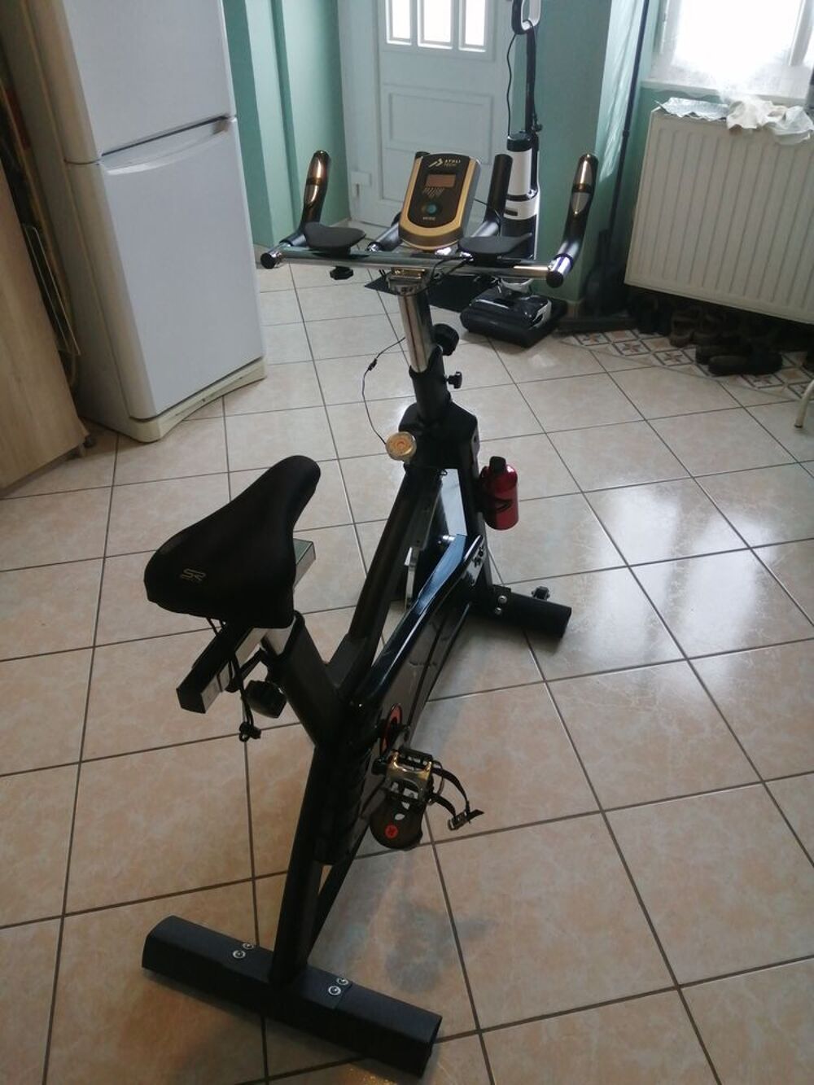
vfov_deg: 67.3
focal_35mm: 26
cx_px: 407
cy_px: 542
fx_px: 815
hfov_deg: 53.1
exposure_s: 1/100
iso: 100
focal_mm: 3.6
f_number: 1.8
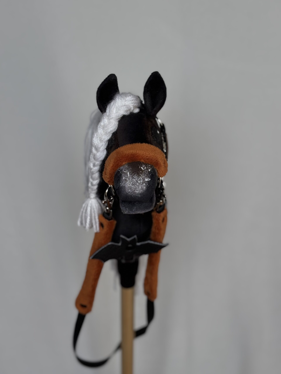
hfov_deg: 28.0
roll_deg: +0.8
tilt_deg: -17.3
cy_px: 187
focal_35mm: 52
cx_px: 140
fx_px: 563
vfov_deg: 36.8
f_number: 1.6
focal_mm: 5.96
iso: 32
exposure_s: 1/416
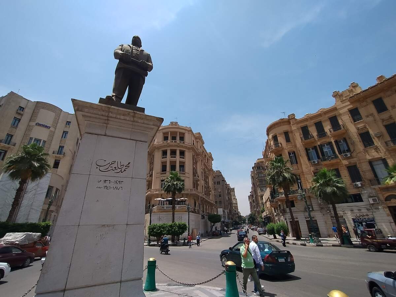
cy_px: 148
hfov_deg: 94.5
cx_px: 198
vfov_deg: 78.1
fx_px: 183
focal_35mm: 16
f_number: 2.2
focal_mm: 1.66
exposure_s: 1/1578
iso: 113
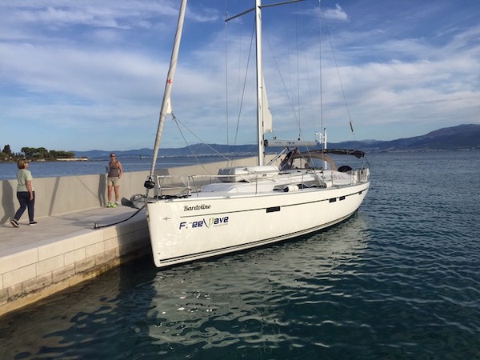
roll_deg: +0.6
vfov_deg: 48.2
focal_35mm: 29
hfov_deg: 61.7
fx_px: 402
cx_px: 240
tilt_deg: -5.0
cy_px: 180
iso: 32
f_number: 2.2
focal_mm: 4.15
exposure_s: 1/2825
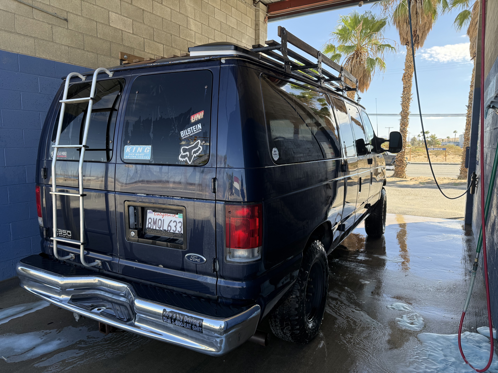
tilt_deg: -6.0
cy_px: 186
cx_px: 249
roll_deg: +0.1
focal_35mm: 24
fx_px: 345
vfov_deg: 56.8
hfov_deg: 71.6
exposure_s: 1/931
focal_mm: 6.76
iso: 100
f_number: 1.78
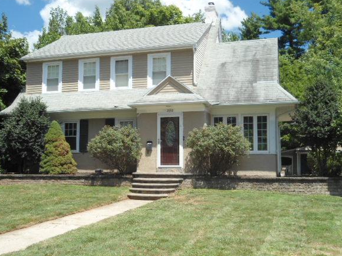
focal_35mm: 41
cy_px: 134
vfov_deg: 35.1
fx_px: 405
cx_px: 165
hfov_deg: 45.8
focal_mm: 6.7
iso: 80
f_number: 3.2
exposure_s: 1/800
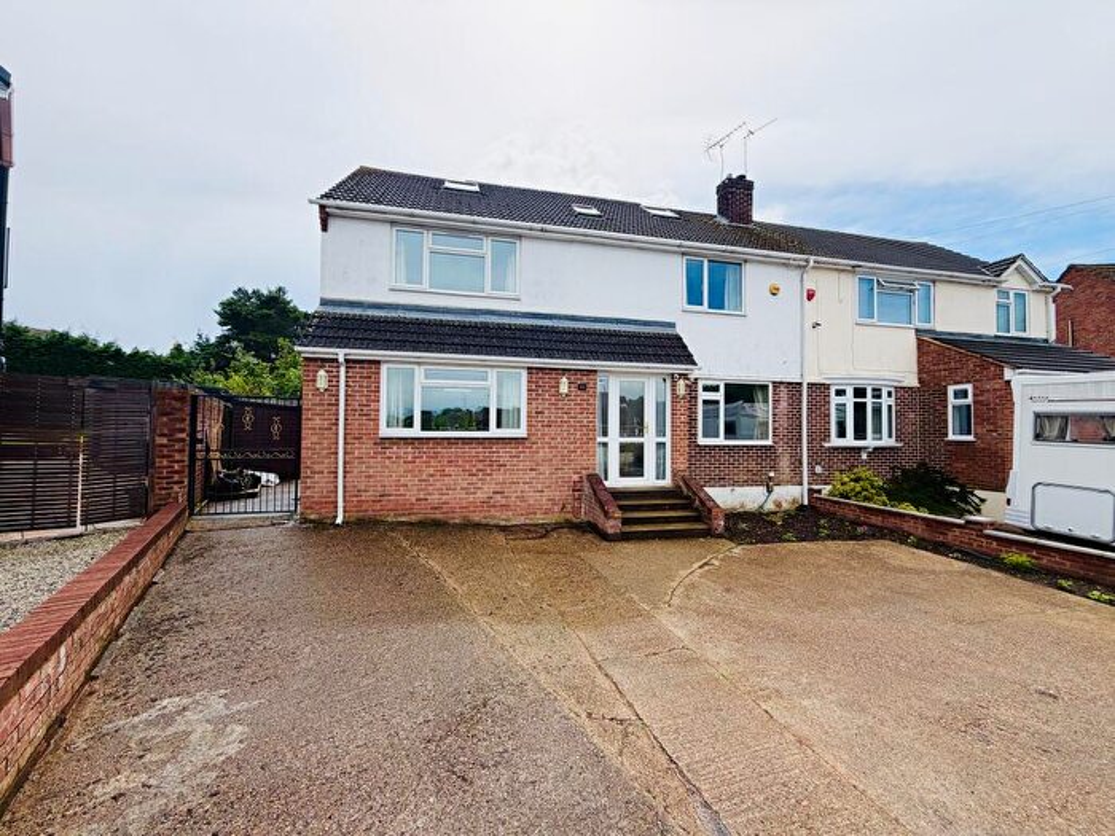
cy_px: 418
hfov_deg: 102.1
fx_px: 451
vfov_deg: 85.7
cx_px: 558
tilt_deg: +1.8
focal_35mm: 14
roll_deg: +0.5
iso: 25
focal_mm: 2.22
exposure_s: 1/1259
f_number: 2.2
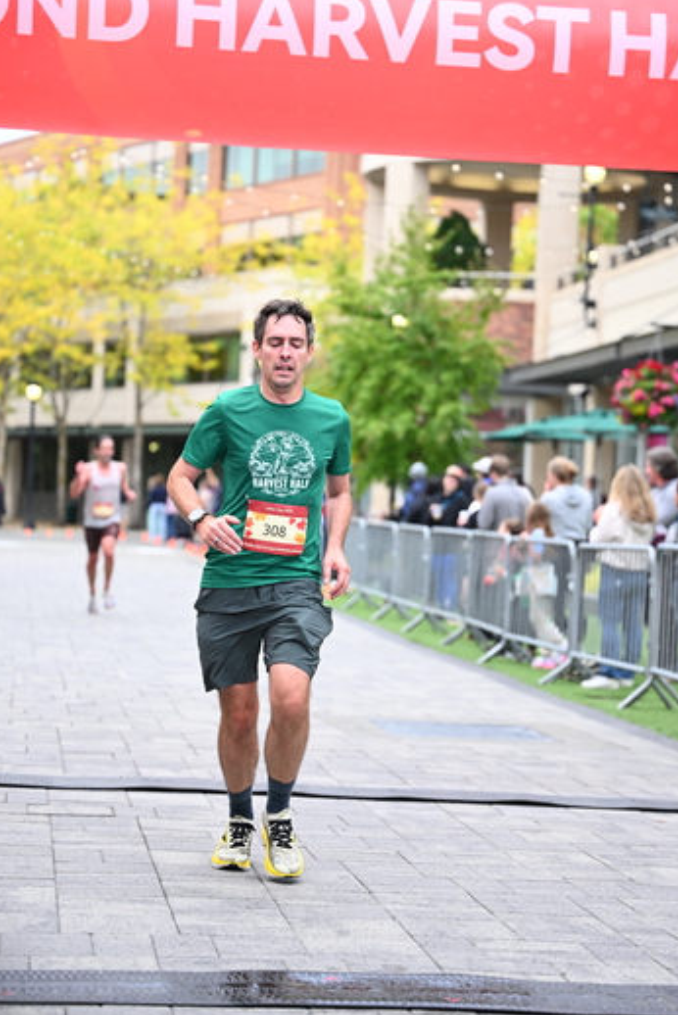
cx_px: 352
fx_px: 2454
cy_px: 484
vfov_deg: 23.4
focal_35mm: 87
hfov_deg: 15.7
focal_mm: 82
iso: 1250
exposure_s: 1/1600
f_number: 2.8
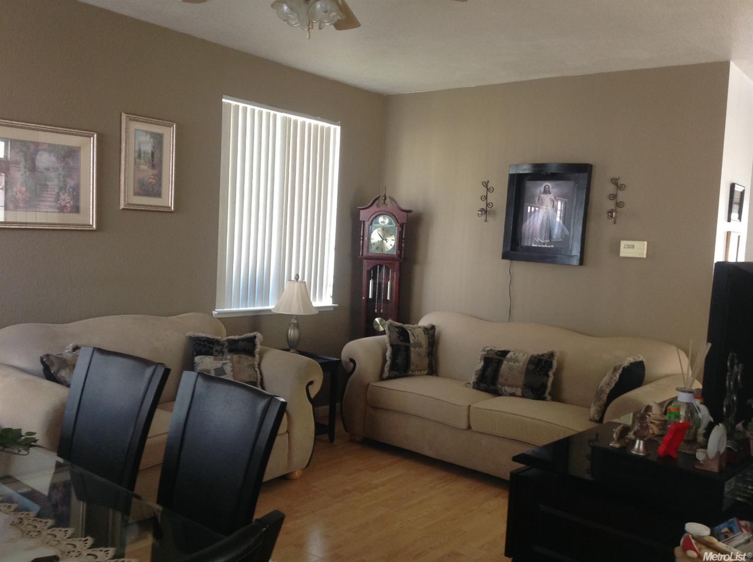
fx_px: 760
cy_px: 281
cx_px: 376
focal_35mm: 35
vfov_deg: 40.6
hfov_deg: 52.7
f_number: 2.4
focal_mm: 4.28
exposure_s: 1/15
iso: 125
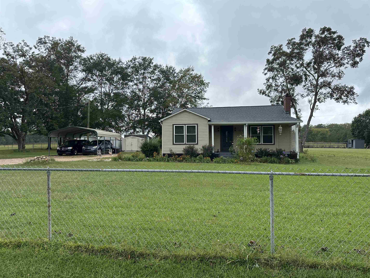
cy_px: 139
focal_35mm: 24
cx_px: 185
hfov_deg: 71.6
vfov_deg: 56.8
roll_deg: +0.3
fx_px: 257
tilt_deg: +0.8
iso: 80
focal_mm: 6.86
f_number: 1.78
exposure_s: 1/2660
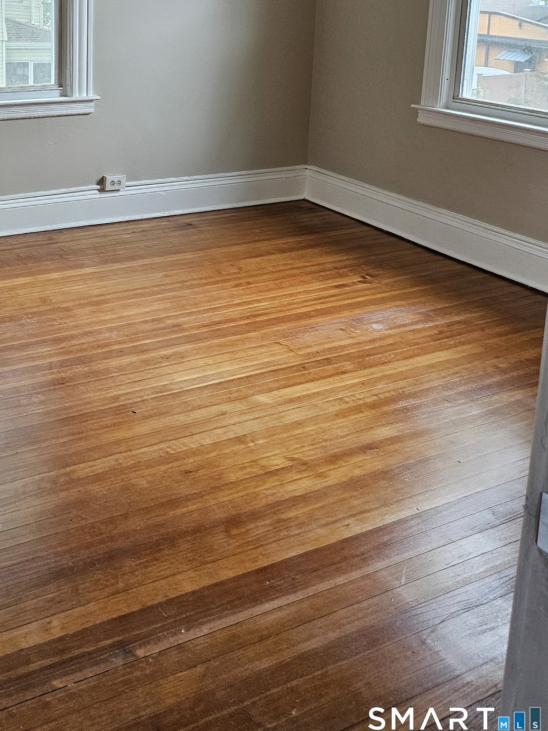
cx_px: 96
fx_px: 844
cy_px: 133
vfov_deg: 44.2
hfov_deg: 34.7
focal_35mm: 40
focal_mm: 5
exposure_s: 1/180
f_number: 1.8
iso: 200
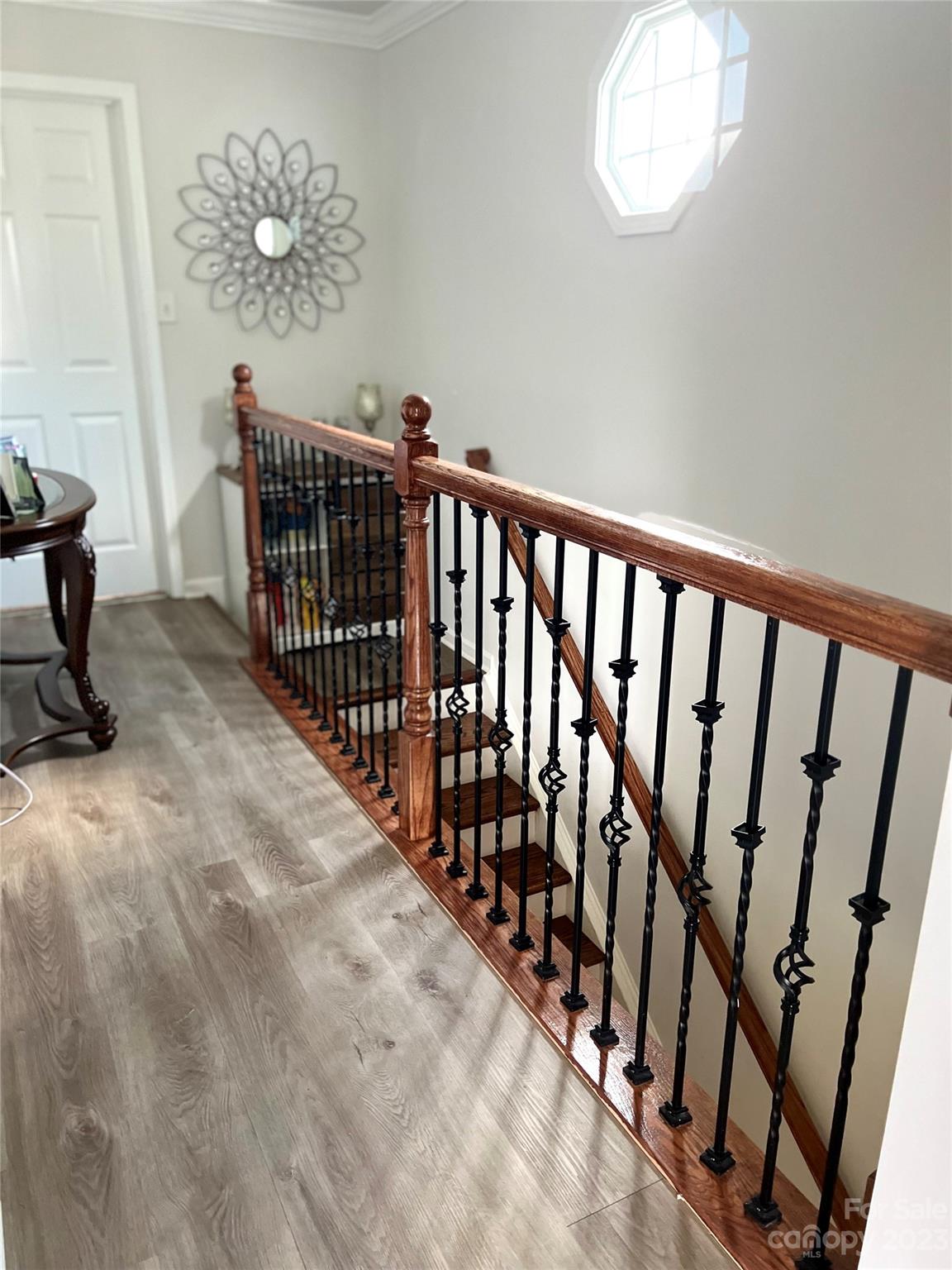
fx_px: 953
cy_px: 635
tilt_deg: -19.8
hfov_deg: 53.1
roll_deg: -0.5
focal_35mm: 26
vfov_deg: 67.3
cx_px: 476
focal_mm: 5.7
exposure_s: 1/60
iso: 400
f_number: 1.5
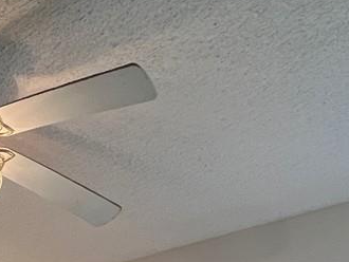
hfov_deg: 28.5
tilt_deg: -0.6
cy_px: 518
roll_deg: +0.1
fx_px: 636
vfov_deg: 17.3
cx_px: -15
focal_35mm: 63
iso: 200
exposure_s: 1/120
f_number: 1.8
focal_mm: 1.57
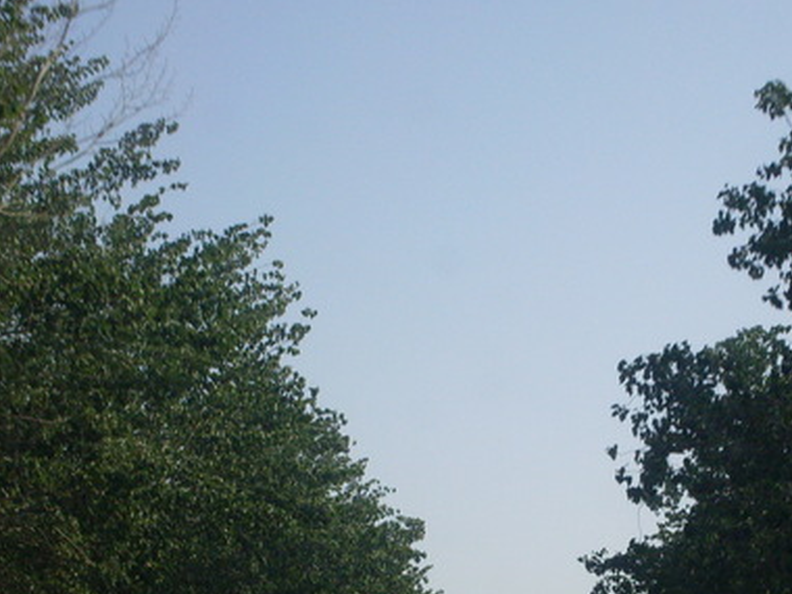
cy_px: 509
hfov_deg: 24.9
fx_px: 1785
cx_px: 543
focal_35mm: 78
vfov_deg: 18.6
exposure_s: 1/125
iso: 80
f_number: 8.4
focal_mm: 6.3
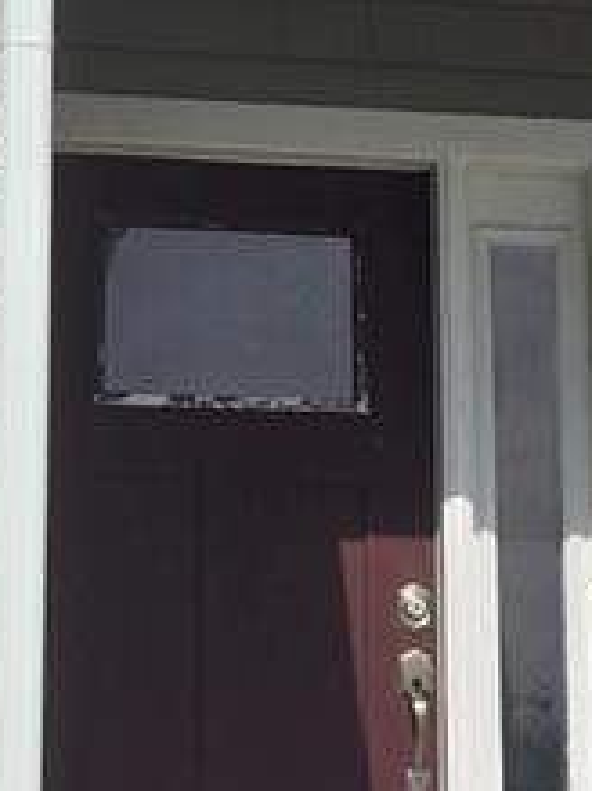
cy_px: 430
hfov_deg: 11.7
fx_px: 2876
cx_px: 419
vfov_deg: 15.6
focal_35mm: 126
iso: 25
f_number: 1.8
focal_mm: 5.4
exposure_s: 1/3211
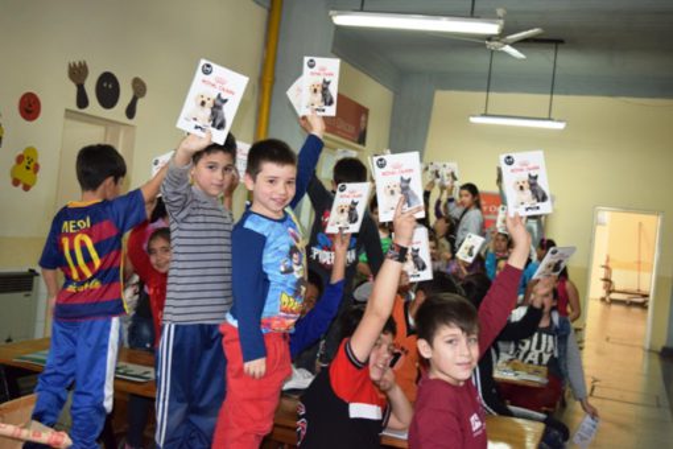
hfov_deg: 47.9
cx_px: 336
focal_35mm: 40
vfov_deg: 33.0
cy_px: 224
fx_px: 757
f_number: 4
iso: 1000
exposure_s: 1/60
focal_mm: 27
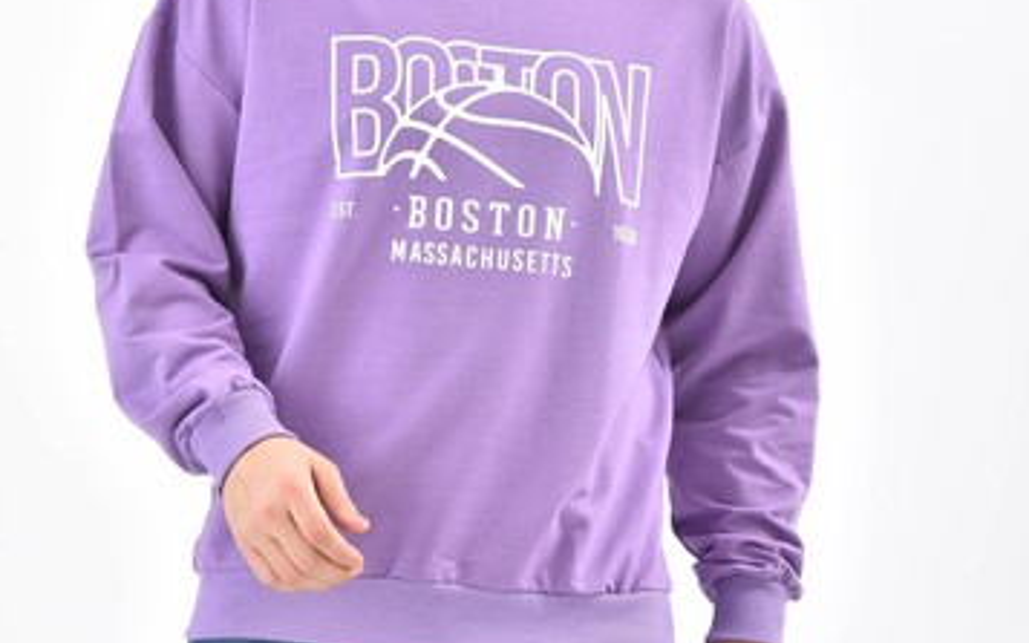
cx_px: 513
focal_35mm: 179
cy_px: 251
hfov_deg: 11.7
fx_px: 5019
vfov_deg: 7.3
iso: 100
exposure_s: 1/160
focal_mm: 116
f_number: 7.1
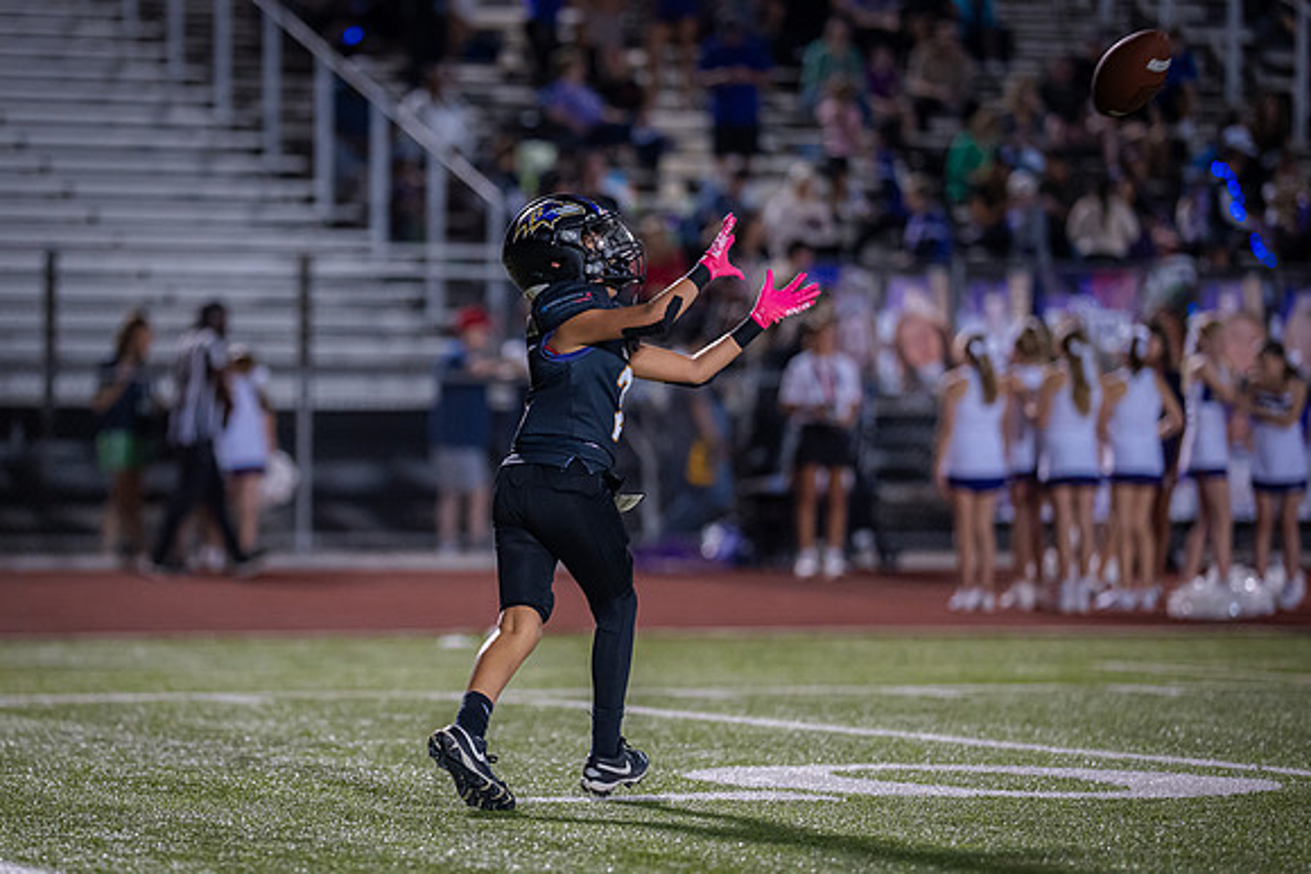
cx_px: 493
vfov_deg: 7.8
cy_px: 479
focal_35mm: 175
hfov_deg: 11.7
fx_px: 6392
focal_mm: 135
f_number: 1.8
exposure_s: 1/1000
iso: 1600
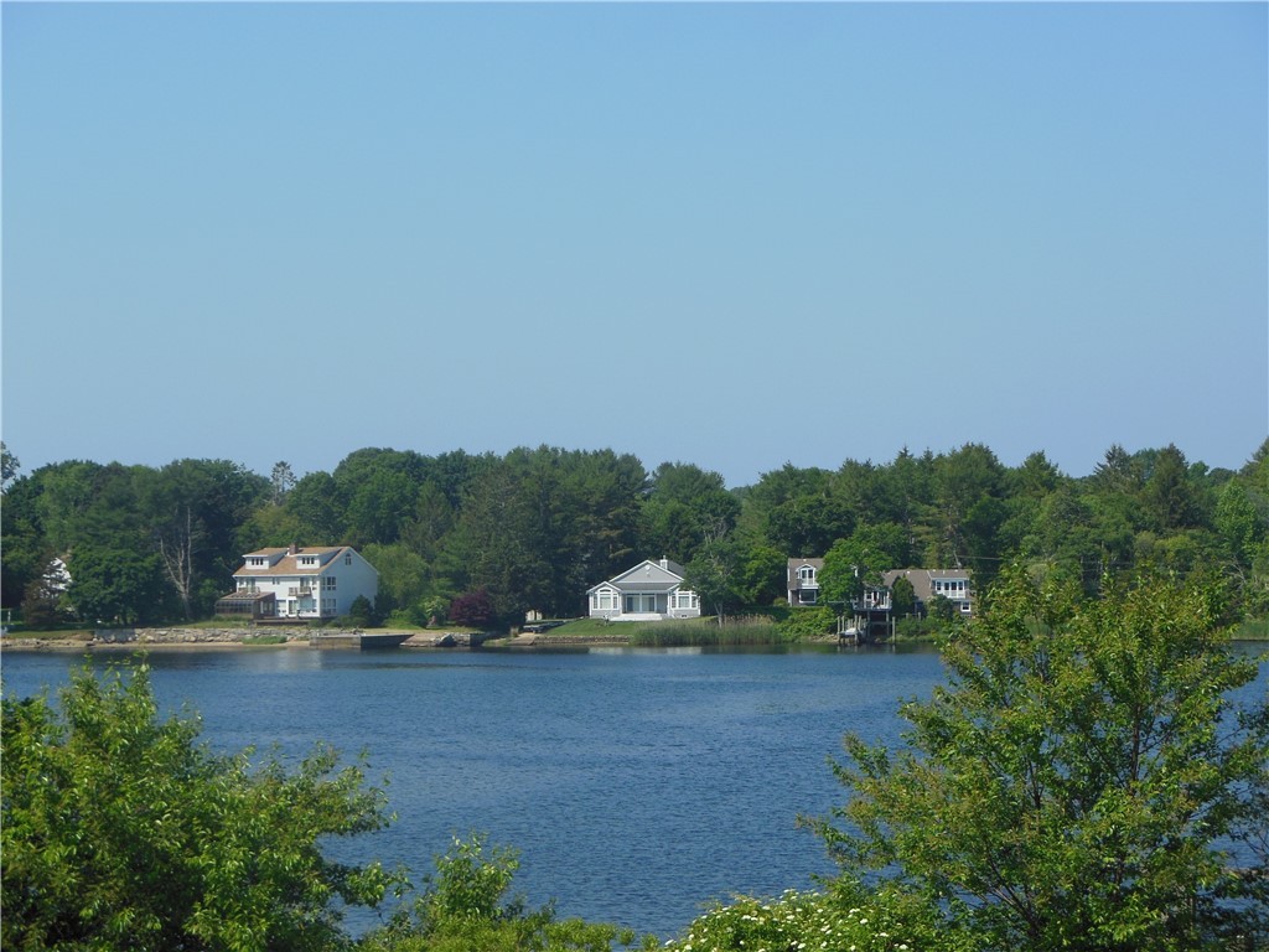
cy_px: 476
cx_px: 634
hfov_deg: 22.5
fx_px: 3189
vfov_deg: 17.0
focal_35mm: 87
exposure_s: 1/1000
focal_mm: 15.5
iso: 125
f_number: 4.6
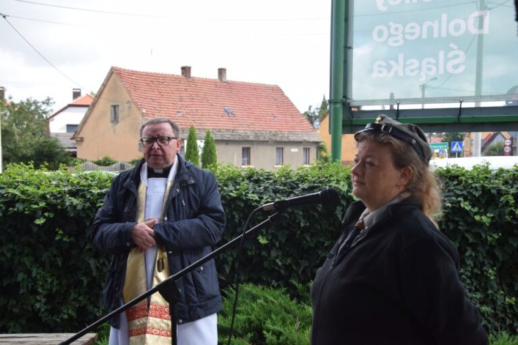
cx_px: 259
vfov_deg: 26.5
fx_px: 734
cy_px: 172
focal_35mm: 51
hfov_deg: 38.9
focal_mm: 34
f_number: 8
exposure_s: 1/250
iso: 400
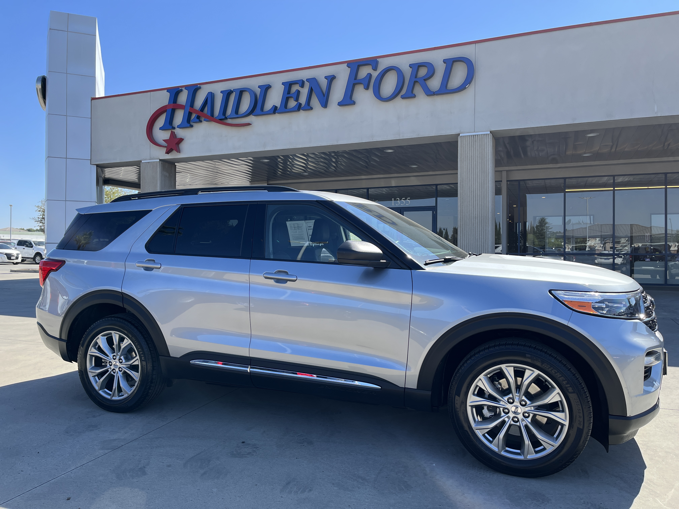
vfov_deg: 53.1
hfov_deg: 67.3
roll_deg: -0.2
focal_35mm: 26
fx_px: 510
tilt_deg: +2.3
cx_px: 340
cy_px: 254
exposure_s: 1/1339
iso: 50
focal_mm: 5.1
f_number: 1.6
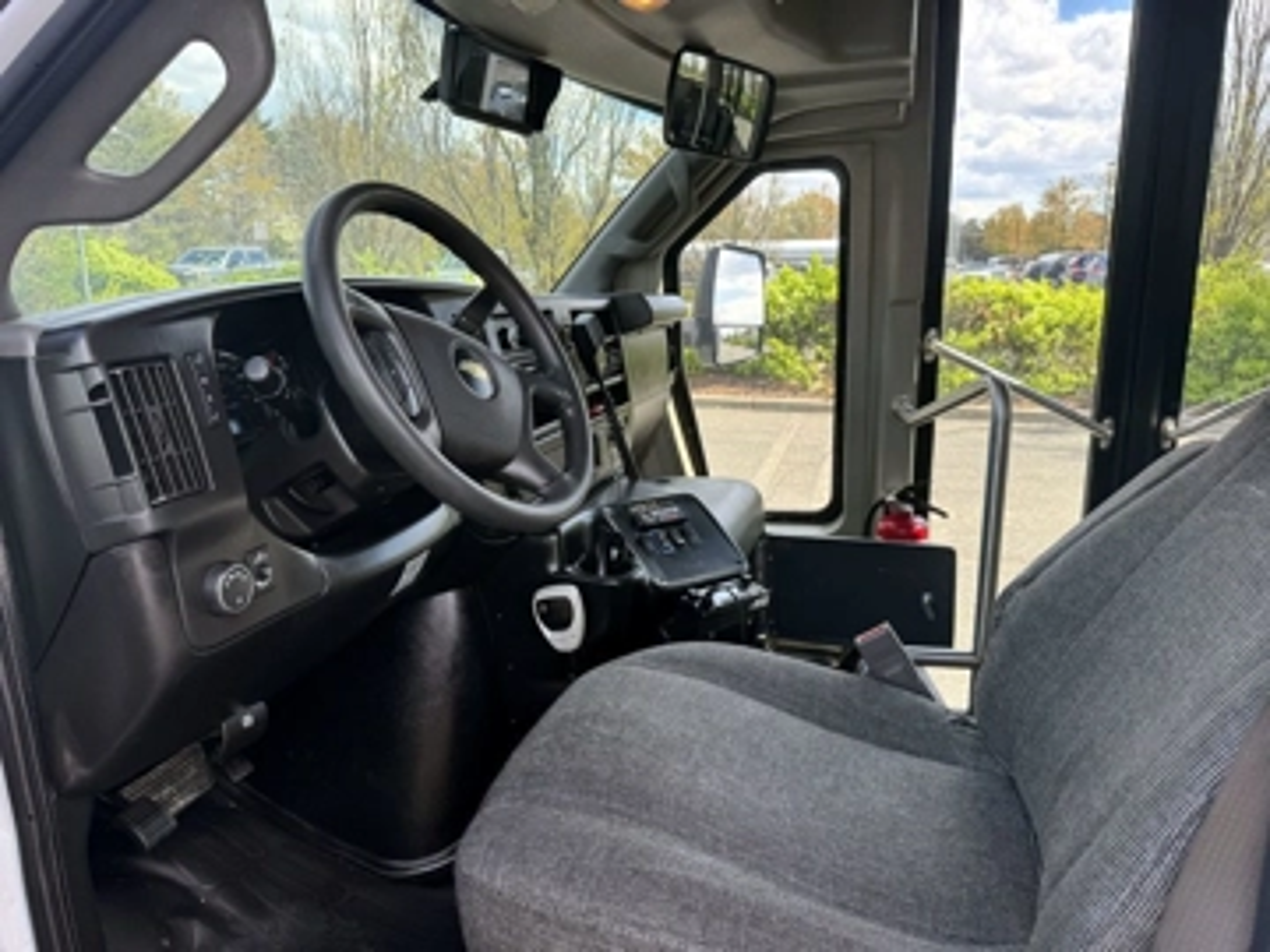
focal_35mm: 24
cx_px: 635
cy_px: 476
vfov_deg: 56.8
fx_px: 881
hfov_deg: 71.6
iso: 80
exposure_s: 1/506
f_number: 1.78
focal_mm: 6.76
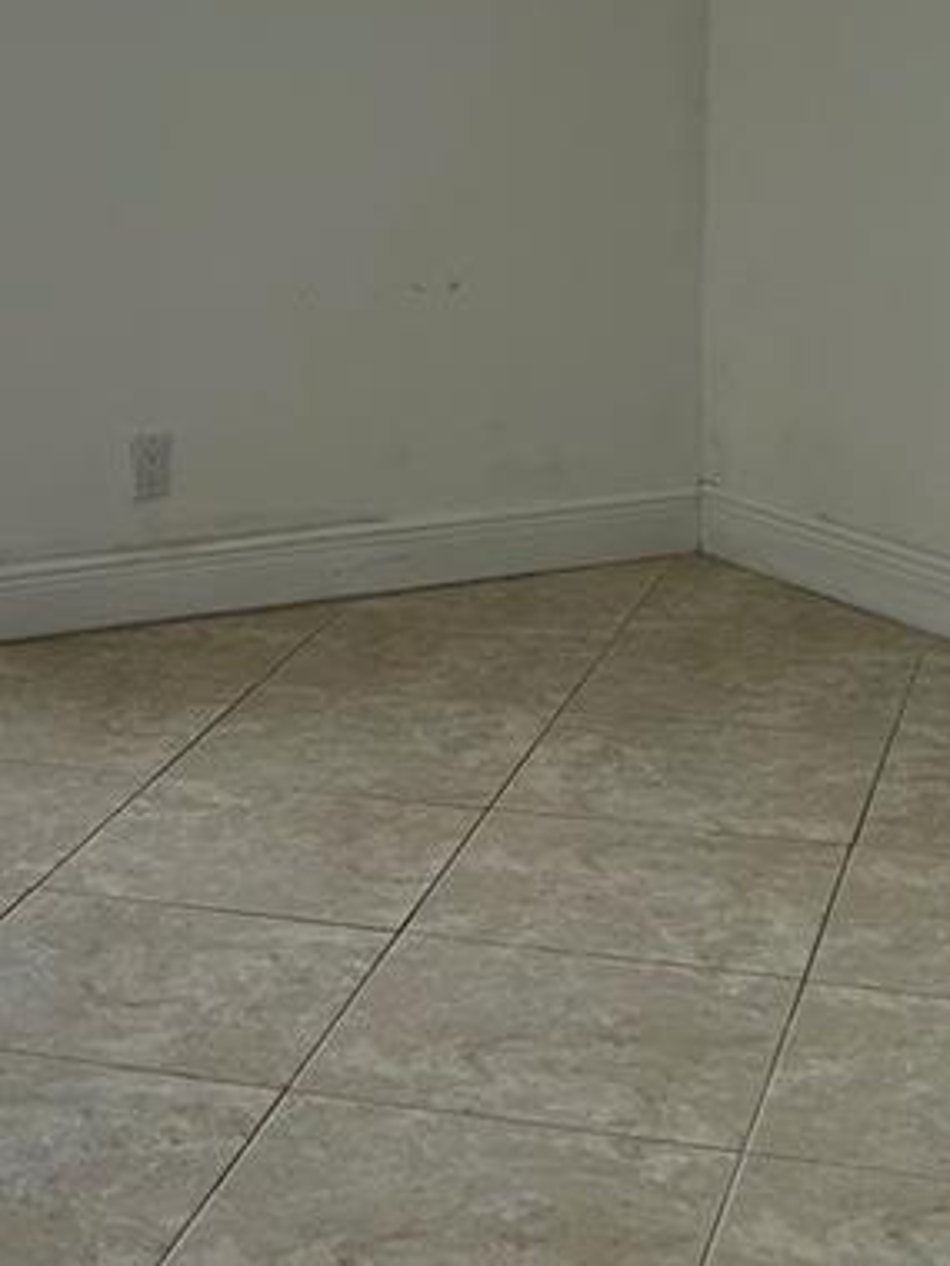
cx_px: 113
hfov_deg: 17.7
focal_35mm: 82
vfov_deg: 23.6
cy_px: 310
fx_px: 3001
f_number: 1.5
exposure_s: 1/163
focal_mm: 5.7
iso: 50
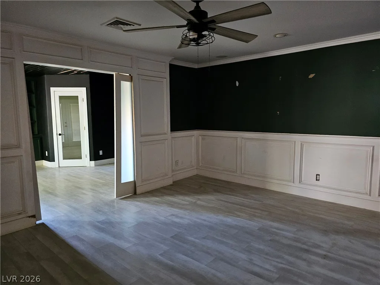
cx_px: 190
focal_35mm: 23
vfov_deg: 58.9
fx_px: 252
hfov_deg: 73.9
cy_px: 142
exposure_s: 1/24
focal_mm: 6.3
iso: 800
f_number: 1.7
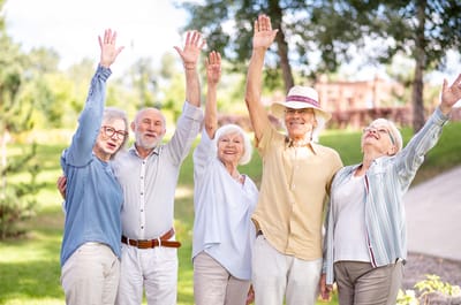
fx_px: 1086
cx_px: 230
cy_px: 152
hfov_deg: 24.0
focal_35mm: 85
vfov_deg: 16.0
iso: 160
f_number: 2.2
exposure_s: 1/800
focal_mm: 85
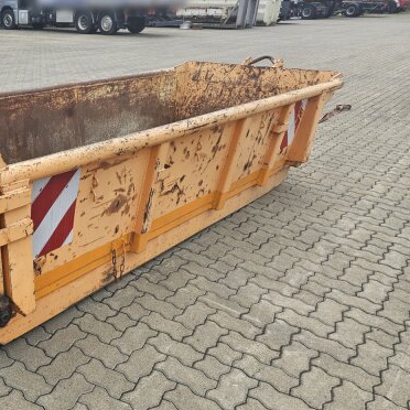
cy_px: 244
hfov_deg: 44.4
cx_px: 68
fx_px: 469
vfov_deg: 47.0
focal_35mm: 35
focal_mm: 5.4
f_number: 1.8
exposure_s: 1/675
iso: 25
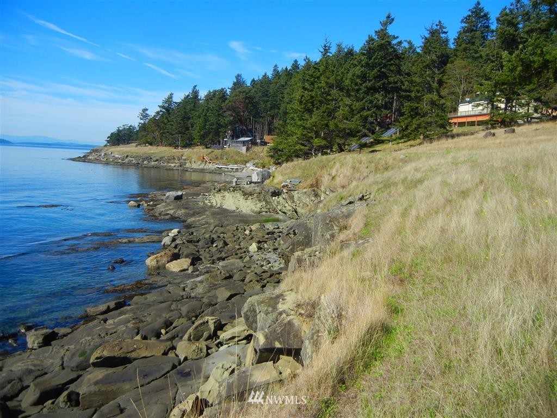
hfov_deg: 60.0
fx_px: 483
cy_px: 209
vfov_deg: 46.8
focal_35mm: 30
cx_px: 278
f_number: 7
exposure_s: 1/422
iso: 160
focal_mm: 5.4
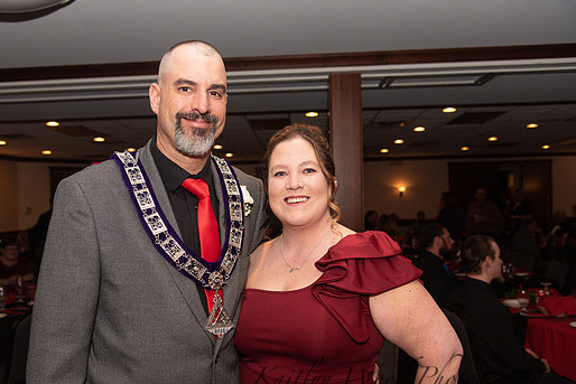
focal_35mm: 35
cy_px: 204
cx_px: 252
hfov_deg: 54.3
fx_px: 560
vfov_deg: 37.9
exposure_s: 1/200
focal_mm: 31
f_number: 4
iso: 800
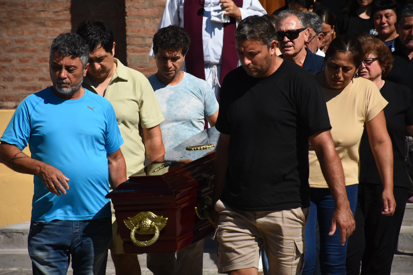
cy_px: 138
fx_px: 2409
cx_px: 206
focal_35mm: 210
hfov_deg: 9.8
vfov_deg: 6.5
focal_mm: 140
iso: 640
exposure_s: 1/4000
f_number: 5.6
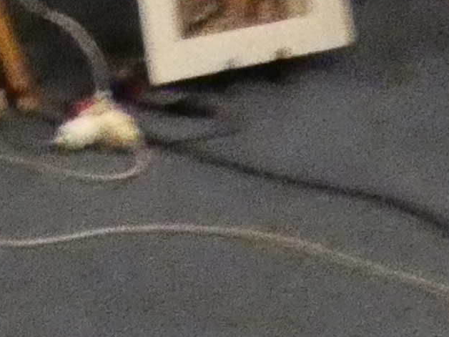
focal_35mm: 156
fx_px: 2023
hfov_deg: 11.8
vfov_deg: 9.2
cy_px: -213
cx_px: -342
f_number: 2.8
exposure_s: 1/30
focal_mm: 3.6
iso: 3200
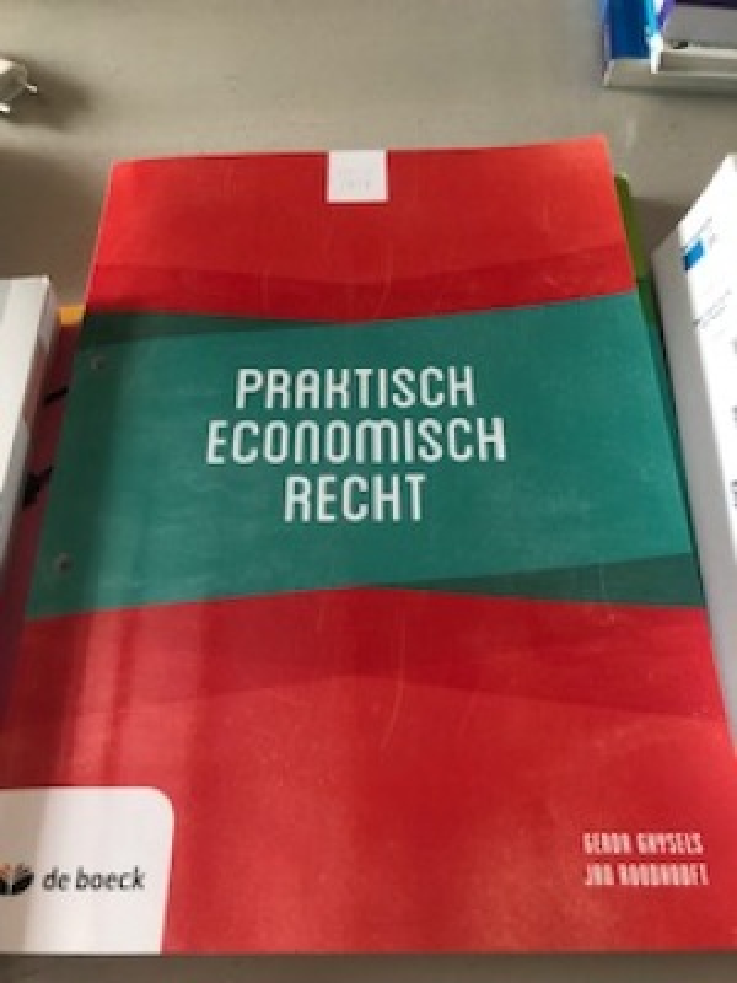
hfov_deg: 49.7
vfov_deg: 63.4
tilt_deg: -61.6
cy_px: 492
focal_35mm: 28
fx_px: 795
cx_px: 368
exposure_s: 1/13
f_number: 1.8
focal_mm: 3.99
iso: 100
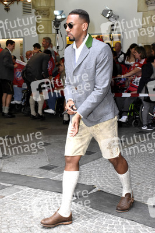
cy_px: 116
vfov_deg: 38.9
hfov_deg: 26.4
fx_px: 330
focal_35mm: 51
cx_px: 78
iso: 1600
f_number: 6.3
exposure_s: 1/125
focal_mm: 34
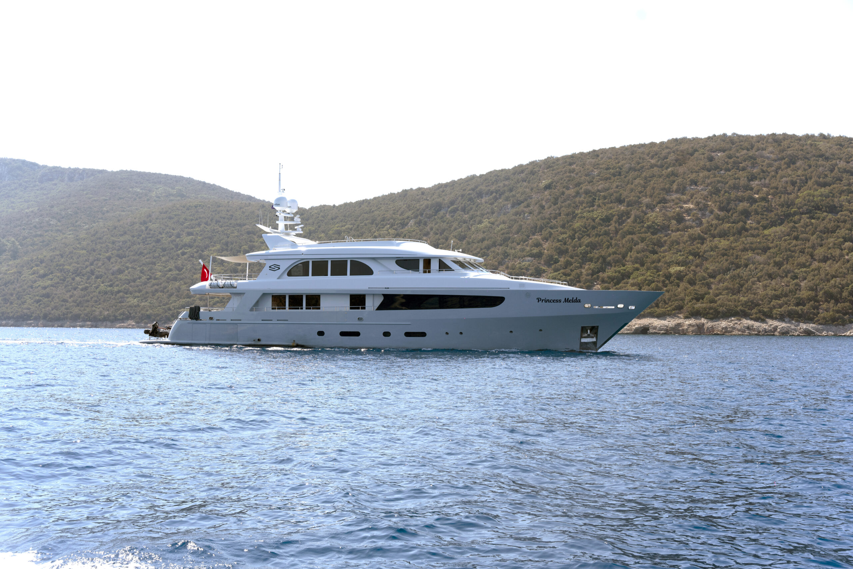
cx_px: 426
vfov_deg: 33.1
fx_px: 957
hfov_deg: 48.0
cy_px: 284
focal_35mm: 40
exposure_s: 1/1600
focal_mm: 40.4
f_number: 5.6
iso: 320
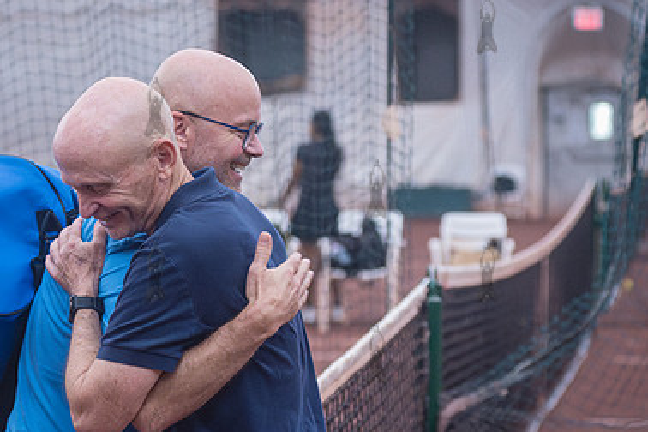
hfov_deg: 12.7
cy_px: 294
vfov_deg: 8.5
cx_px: 112
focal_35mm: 161
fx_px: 2898
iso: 5000
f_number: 3.5
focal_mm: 80
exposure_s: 1/320
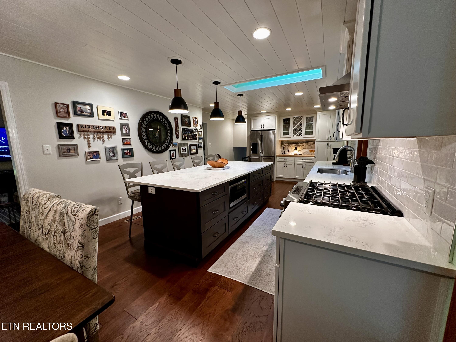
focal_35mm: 14
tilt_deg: -8.2
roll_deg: +0.4
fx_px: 184
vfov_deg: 85.7
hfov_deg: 102.1
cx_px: 228
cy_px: 171
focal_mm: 2.22
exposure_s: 1/60
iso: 200
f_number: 2.2
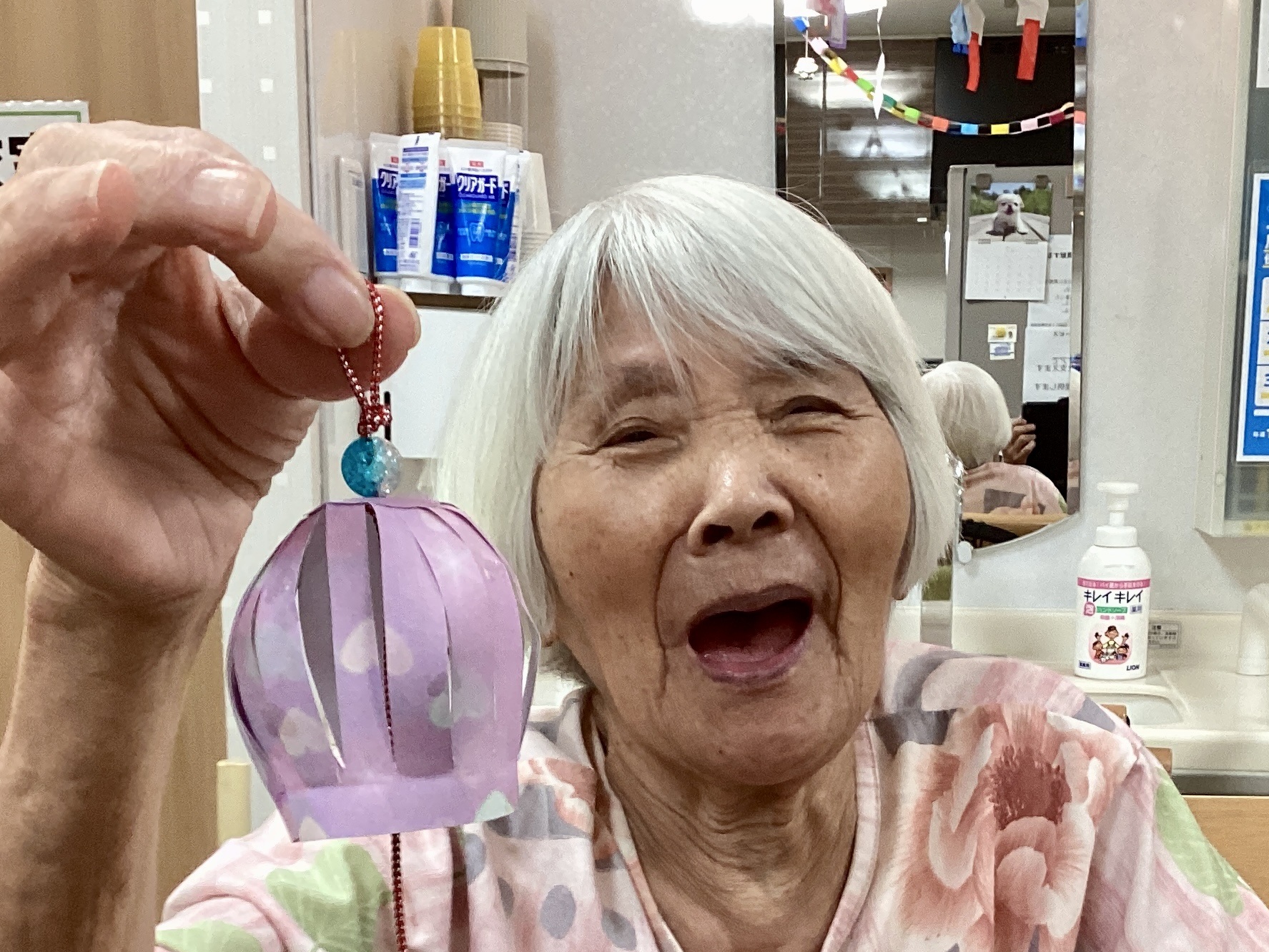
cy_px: 818
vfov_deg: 25.0
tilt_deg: -11.8
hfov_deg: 33.8
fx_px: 2089
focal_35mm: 57
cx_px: 698
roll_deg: +0.2
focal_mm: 3.3
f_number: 2.4
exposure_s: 1/50
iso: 125
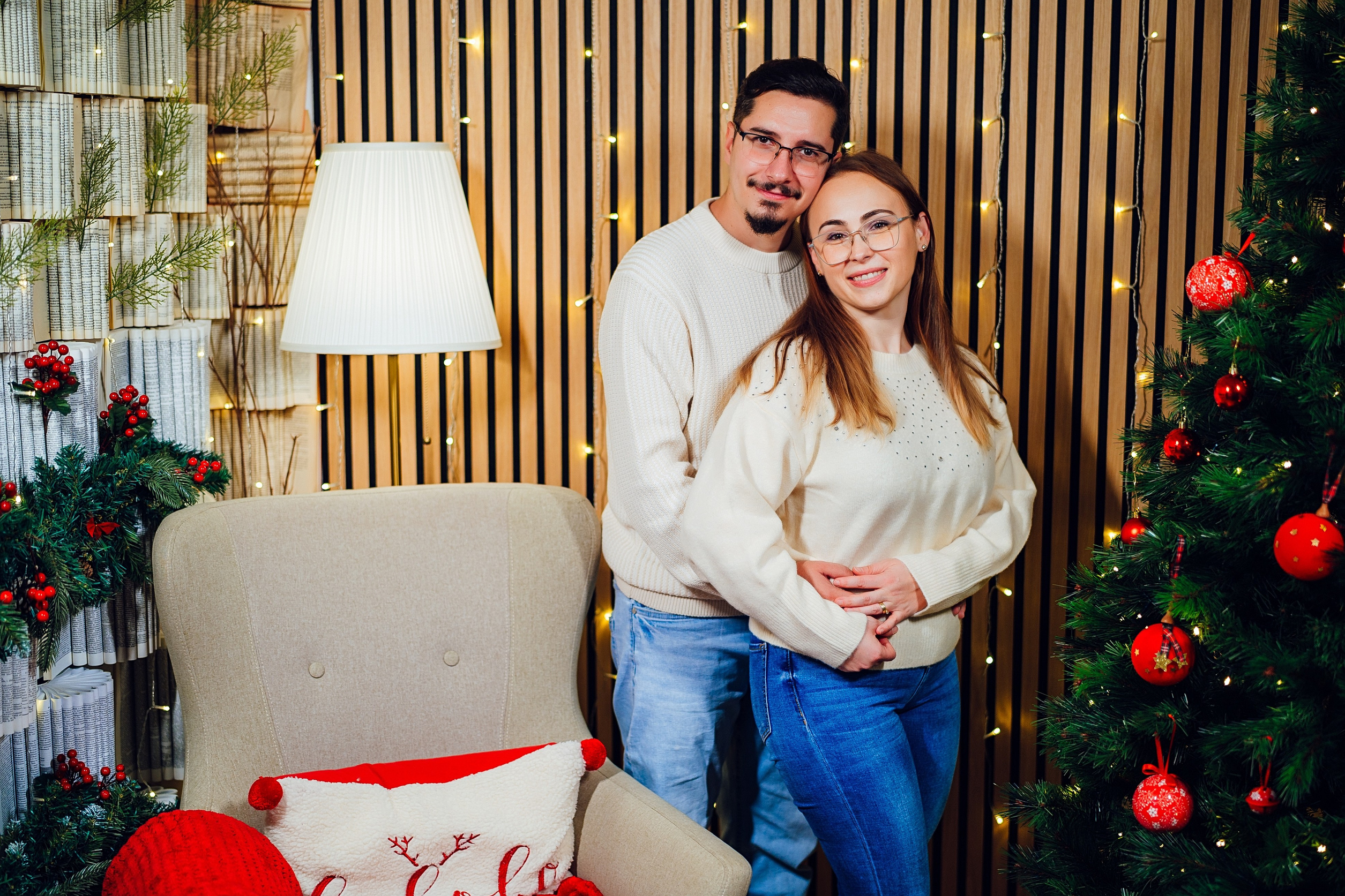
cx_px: 678
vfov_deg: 26.5
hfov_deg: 38.9
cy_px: 449
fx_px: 1905
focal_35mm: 51
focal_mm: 50
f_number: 1.4
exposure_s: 1/250
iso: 250
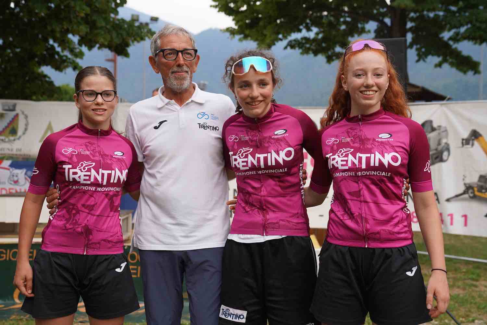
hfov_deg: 42.7
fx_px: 622
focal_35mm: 46
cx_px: 244
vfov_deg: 29.2
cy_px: 162
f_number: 4
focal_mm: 46
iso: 125
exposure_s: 1/160
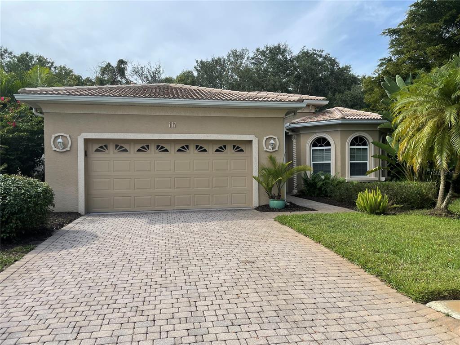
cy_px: 172
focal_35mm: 26
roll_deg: +0.8
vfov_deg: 53.1
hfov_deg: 67.3
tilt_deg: -0.4
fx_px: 346
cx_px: 230
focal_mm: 4.2
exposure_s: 1/2053
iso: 32
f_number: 1.6
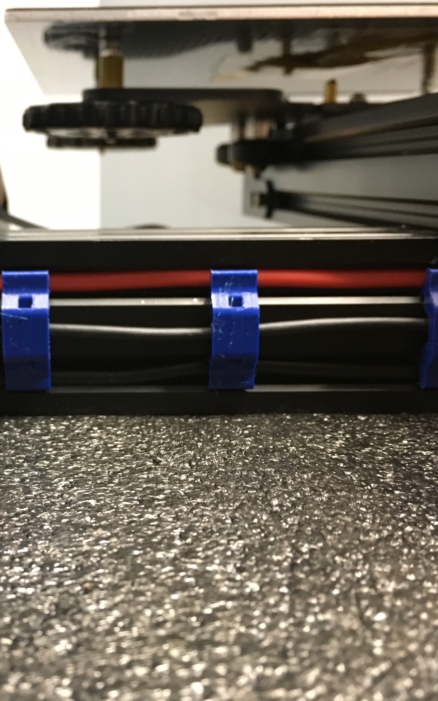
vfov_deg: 47.2
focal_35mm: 42
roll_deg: -0.3
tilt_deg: -10.3
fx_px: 802
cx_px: 90
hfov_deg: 29.8
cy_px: 349
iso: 200
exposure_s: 1/15
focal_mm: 4.15
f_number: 2.2
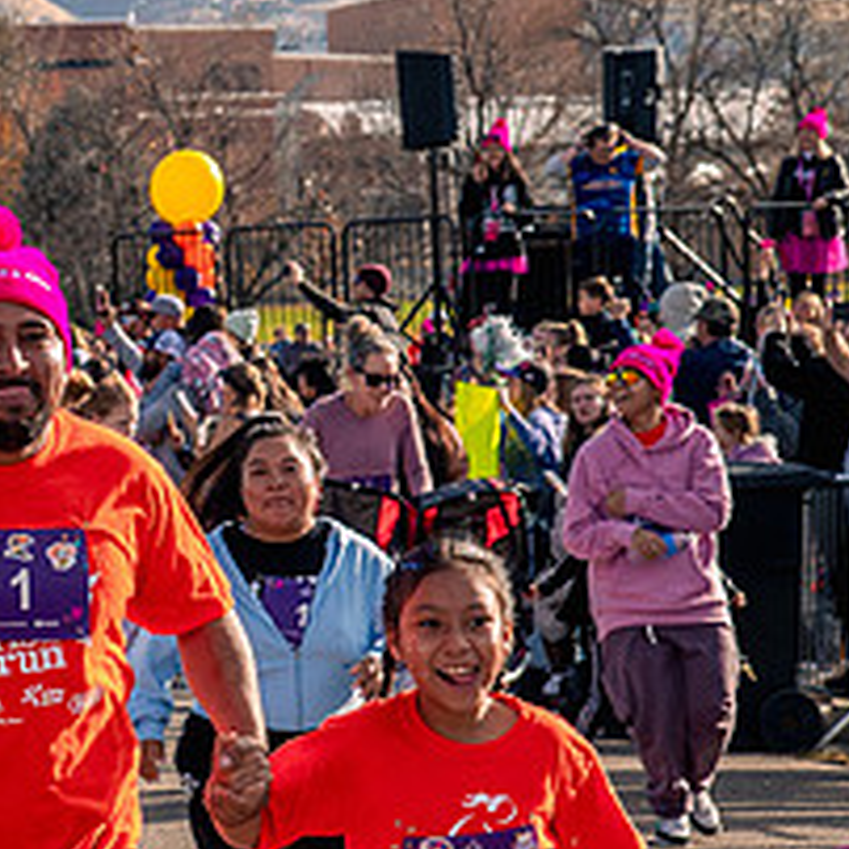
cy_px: 429
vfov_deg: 6.7
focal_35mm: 263
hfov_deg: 6.6
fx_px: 7298
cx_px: -67
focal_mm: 85
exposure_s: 1/1000
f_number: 10
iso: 800
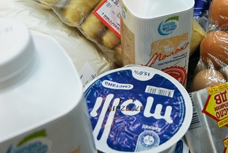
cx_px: 182
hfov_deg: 33.0
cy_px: 42
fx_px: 374
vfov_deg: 22.8
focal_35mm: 59
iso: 560
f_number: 3.8
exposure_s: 1/125
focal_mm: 12.5
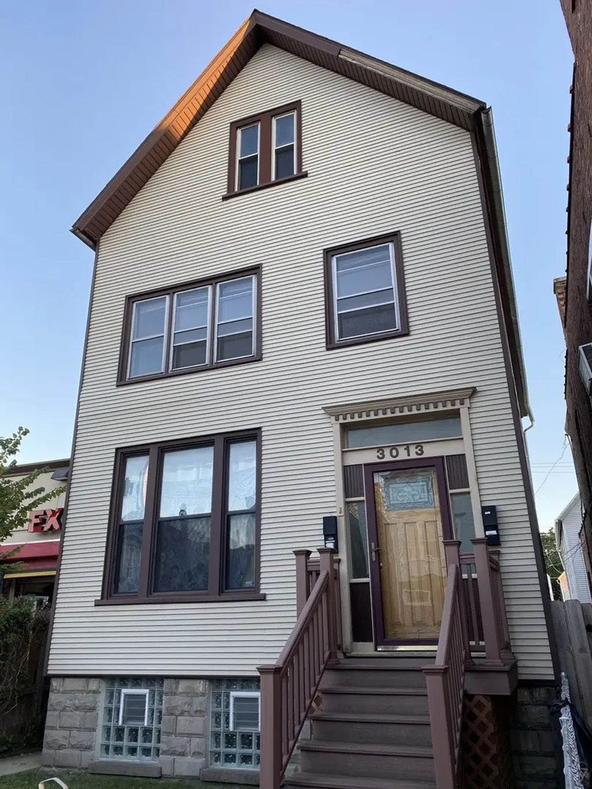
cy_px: 394
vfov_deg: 67.3
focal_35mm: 26
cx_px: 296
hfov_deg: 53.1
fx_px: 593
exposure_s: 1/128
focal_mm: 4.25
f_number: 1.8
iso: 32
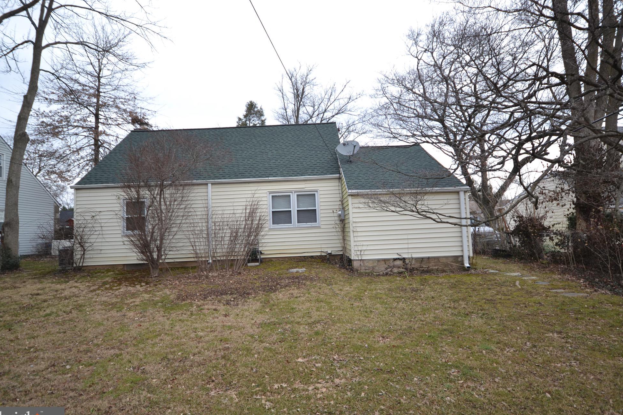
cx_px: 322
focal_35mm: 19
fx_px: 329
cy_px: 211
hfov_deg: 86.9
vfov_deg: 64.5
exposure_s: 1/125
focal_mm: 12
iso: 200
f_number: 5.6
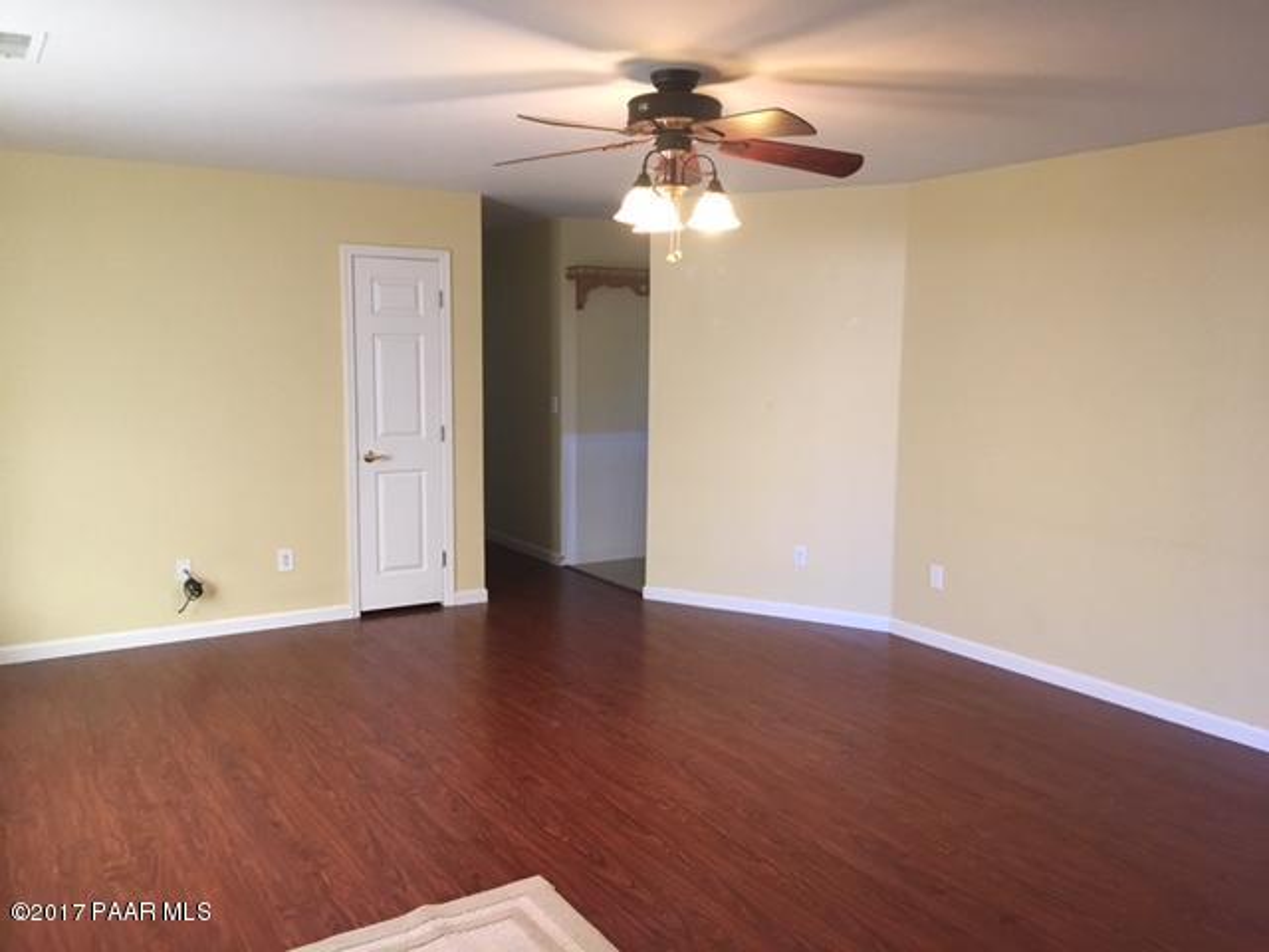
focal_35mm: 29
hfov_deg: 61.7
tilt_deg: -7.5
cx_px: 634
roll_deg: -1.8
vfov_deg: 48.2
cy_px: 476
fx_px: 1063
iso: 160
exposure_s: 1/30
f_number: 2.2
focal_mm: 4.15
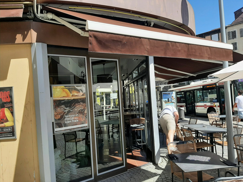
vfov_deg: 53.1
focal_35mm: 26
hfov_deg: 67.3
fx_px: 183
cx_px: 122
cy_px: 91
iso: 40
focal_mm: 3.93
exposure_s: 1/1464
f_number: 1.7
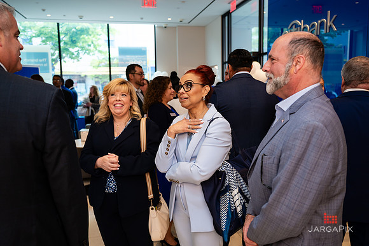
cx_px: 184
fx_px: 305
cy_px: 123
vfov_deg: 43.8
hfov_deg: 62.3
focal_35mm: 30
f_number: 3.2
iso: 400
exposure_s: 1/200
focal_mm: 29
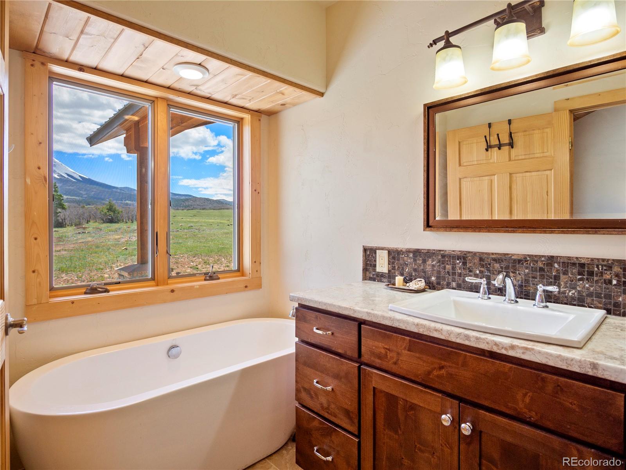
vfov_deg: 71.6
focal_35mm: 18
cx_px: 313
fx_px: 326
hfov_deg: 87.8
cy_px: 235
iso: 200
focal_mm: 9
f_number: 2.8
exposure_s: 1/200
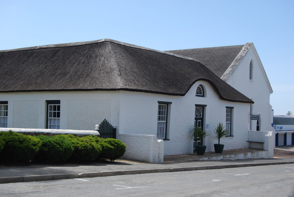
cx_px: 147
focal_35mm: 52
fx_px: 429
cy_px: 98
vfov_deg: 25.8
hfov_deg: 37.8
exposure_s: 1/200
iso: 100
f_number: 7.1
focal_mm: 35
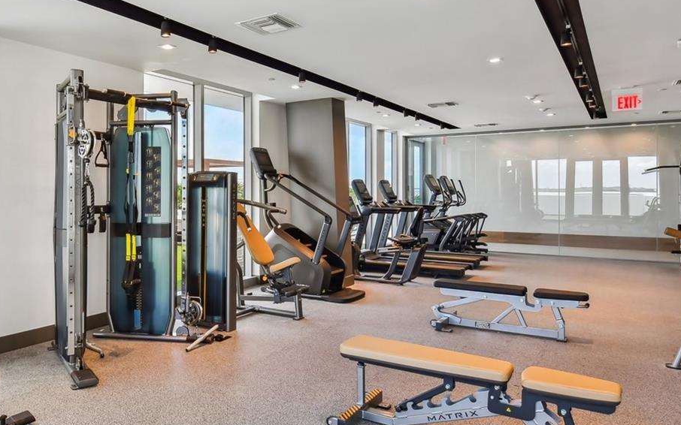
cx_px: 234
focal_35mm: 27
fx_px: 501
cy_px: 191
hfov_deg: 66.8
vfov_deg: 45.9
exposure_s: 1/25
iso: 100
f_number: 7.1
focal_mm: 10
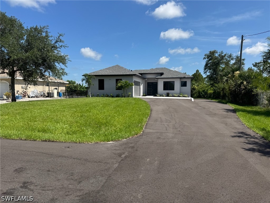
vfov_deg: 56.8
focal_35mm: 24
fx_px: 187
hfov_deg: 71.6
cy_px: 102
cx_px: 135
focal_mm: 6.76
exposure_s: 1/4950
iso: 80
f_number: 1.78
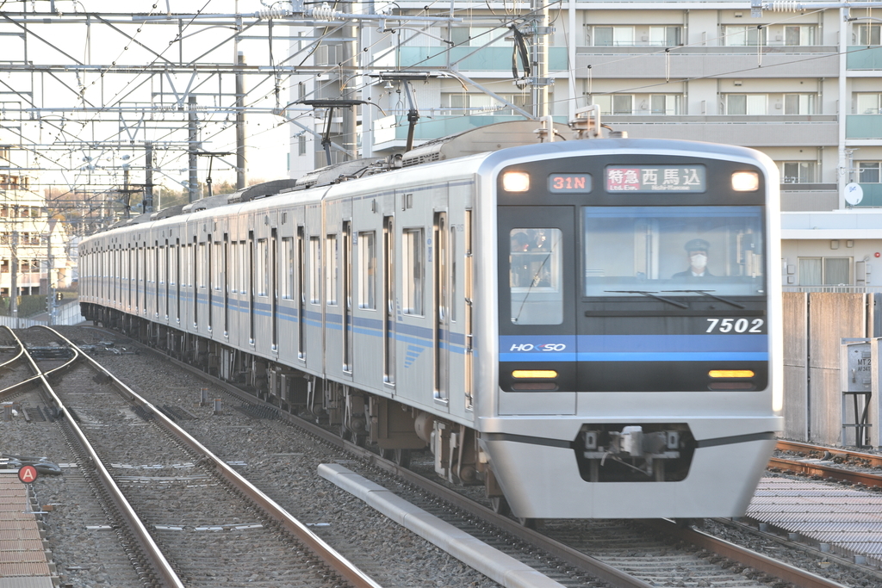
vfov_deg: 7.9
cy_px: 294
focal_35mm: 174
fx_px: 4263
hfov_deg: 11.8
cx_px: 441
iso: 400
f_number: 6.3
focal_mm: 116
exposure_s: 1/100
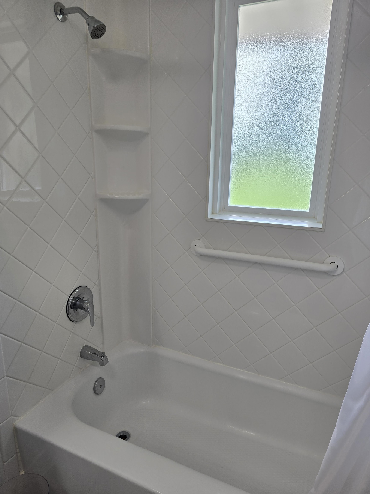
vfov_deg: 73.9
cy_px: 247
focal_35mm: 23
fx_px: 328
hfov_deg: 58.9
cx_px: 185
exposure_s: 1/120
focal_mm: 6.3
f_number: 1.7
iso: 40
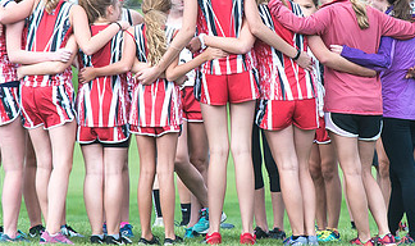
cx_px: 269
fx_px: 14092
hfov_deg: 1.7
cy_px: 93
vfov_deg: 1.0
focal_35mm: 1264
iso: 800
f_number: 8
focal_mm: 400
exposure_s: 1/1000
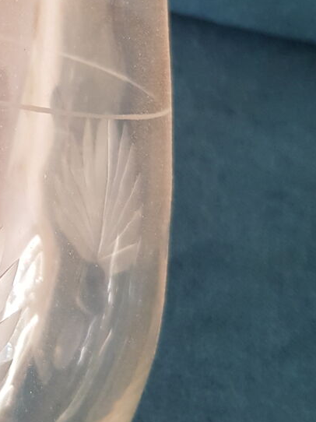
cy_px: 172
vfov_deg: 30.2
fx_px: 780
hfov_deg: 21.9
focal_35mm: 64
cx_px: -16
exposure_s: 1/33
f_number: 1.7
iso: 200
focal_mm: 4.2
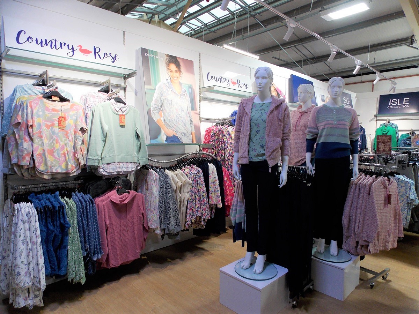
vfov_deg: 58.9
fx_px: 278
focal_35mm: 23
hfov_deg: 73.9
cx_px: 210
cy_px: 157
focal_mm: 4
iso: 125
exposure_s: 1/30
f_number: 3.1
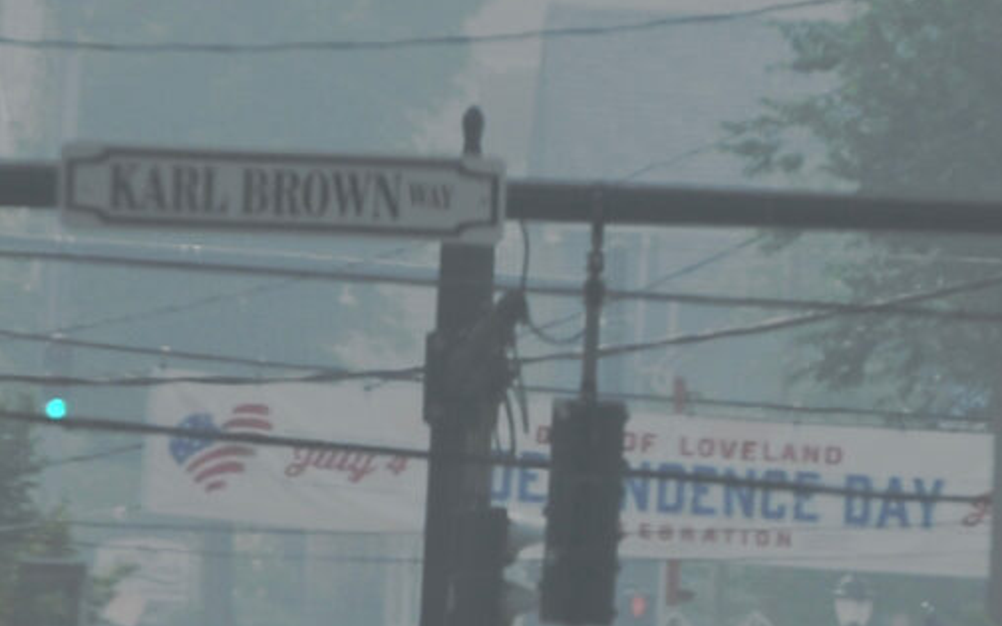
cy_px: 1229
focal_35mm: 1049
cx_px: 1477
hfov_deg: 2.0
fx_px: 28635
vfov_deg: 1.3
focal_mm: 135
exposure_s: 1/1600
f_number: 5.6
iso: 250
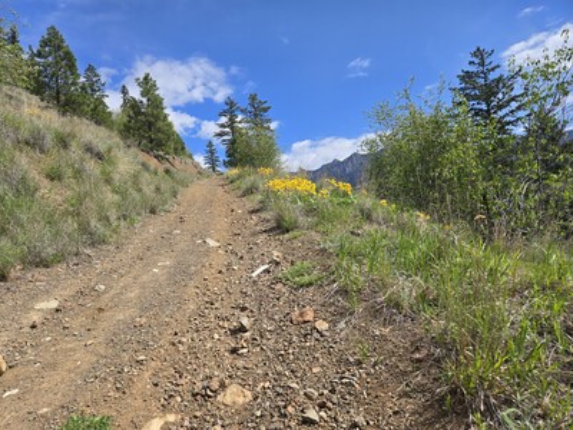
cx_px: 286
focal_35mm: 23
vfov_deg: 58.9
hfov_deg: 73.9
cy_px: 215
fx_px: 381
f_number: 1.8
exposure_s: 1/2071
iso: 25
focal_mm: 5.4
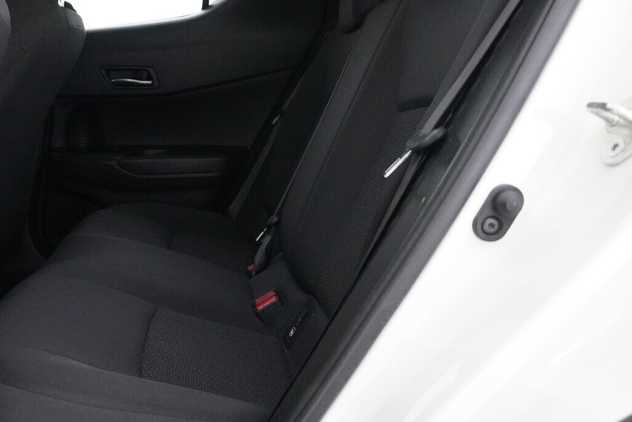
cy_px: 177
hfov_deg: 49.0
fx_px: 667
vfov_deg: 35.0
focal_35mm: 38
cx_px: 168
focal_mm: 16
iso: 6400
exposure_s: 1/60
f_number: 3.5
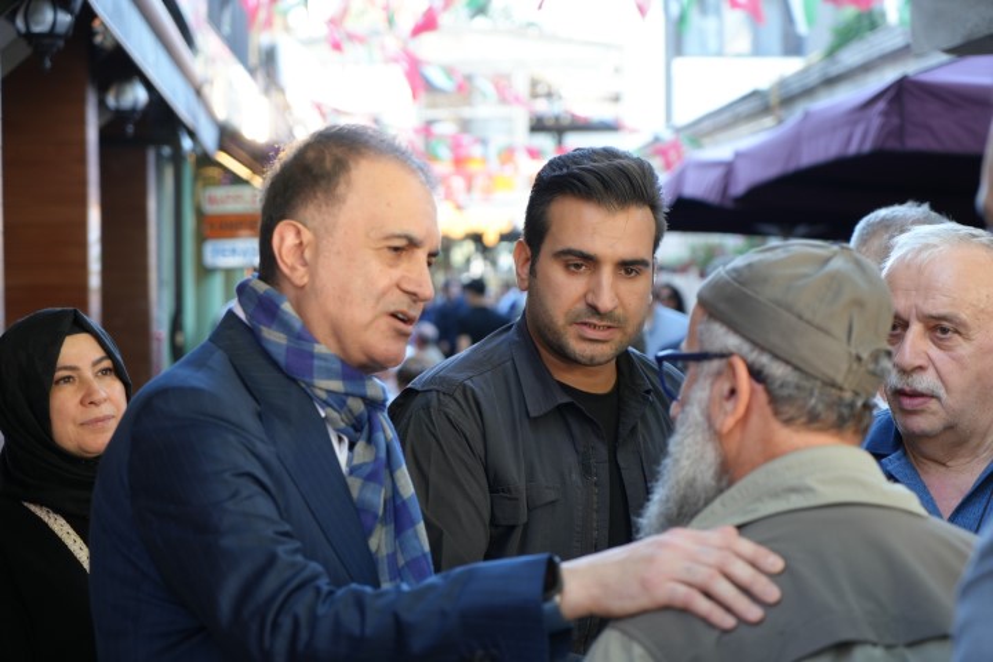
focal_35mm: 70
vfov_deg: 19.5
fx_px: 1931
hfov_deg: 28.8
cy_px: 331
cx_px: 496
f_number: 4
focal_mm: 70
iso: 500
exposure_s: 1/160
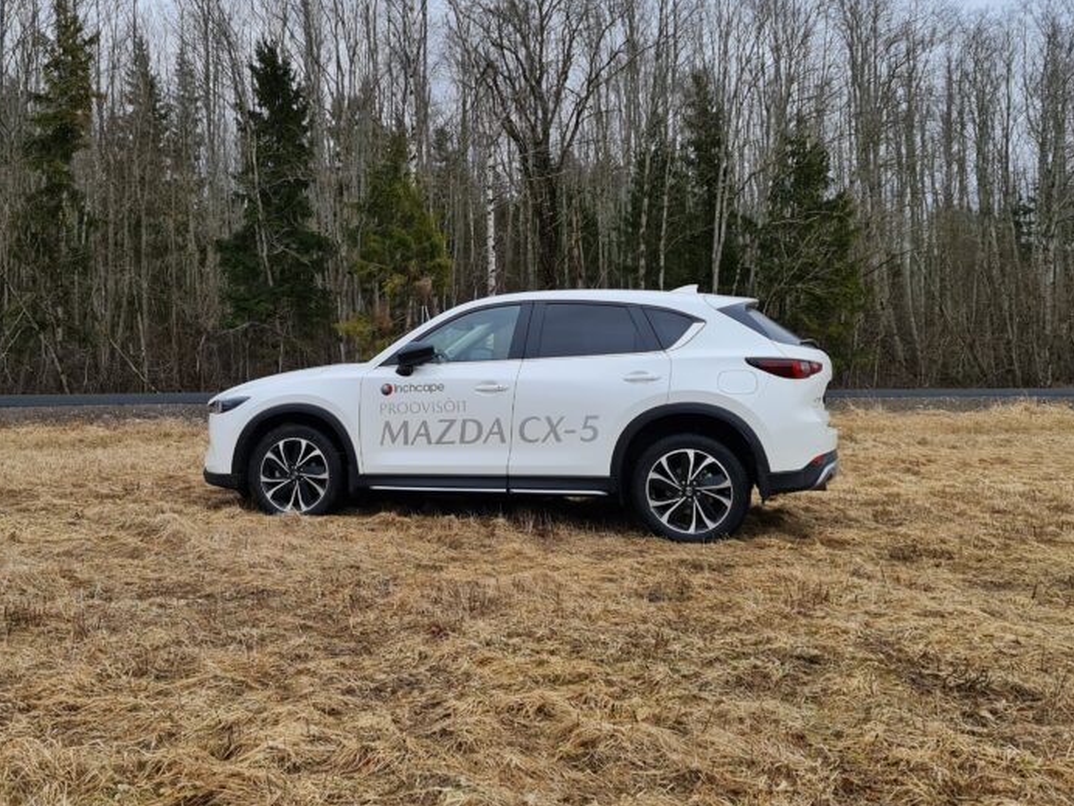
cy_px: 286
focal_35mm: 37
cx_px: 382
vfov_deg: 38.3
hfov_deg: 49.5
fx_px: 1148
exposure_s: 1/265
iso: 50
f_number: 1.8
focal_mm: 7
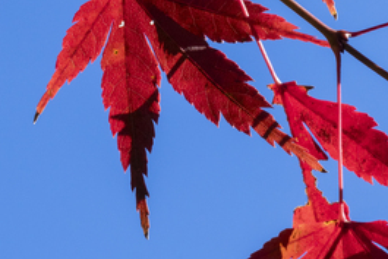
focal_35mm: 264
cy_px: 58
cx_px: 328
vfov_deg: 5.2
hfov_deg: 7.8
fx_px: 2847
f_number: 16
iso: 400
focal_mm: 70
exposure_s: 1/160
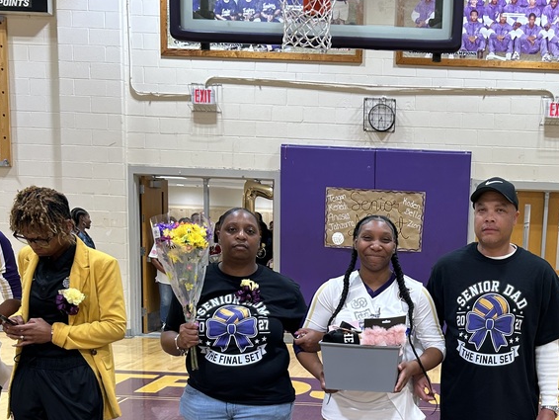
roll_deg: -2.0
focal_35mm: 47
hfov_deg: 39.3
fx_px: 759
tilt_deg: -9.3
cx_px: 422
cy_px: 357
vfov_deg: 29.9
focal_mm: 5.7
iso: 80
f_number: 1.5
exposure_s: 1/120
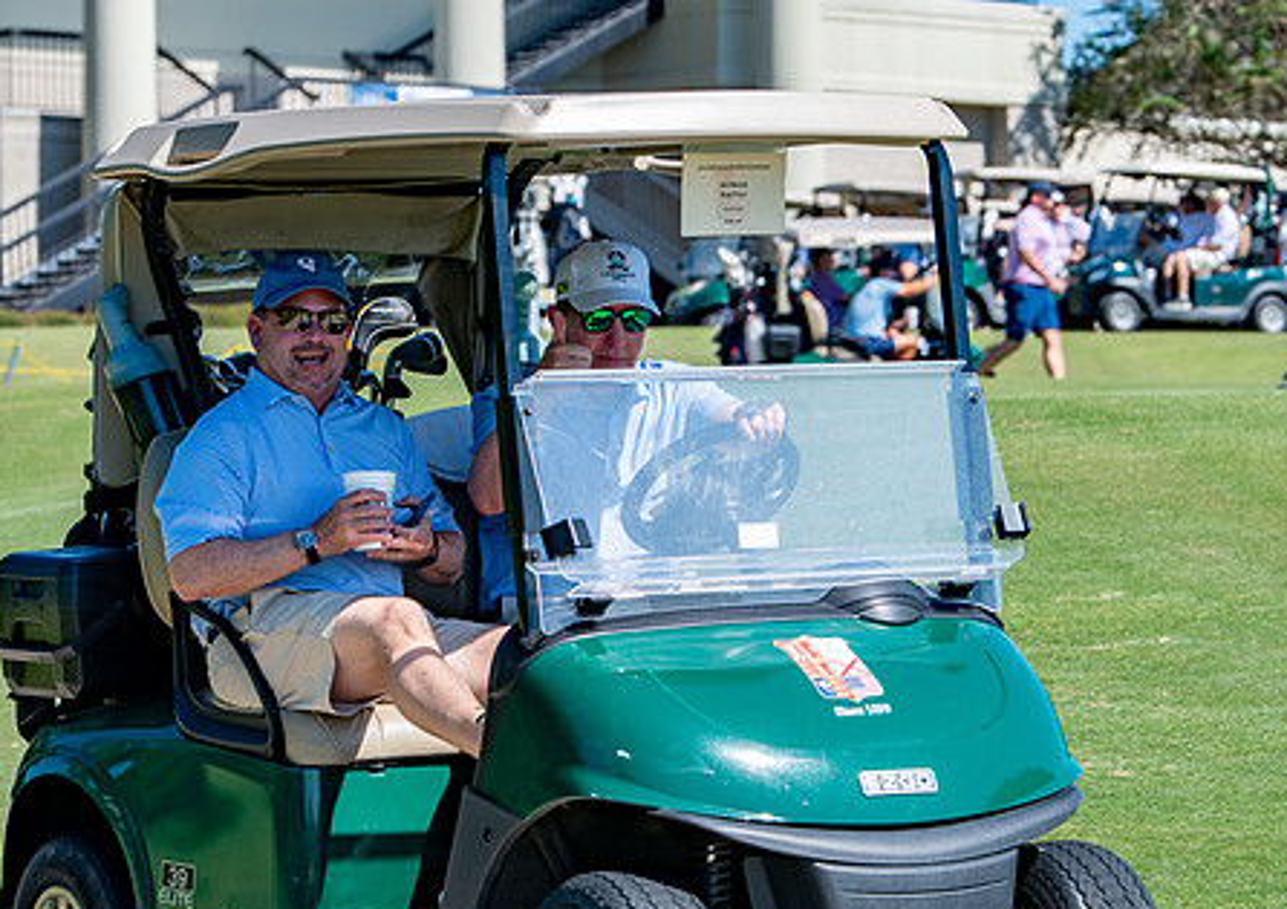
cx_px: 732
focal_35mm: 204
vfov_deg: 7.0
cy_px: 492
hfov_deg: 9.9
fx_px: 7428
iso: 125
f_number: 5
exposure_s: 1/640
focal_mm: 112
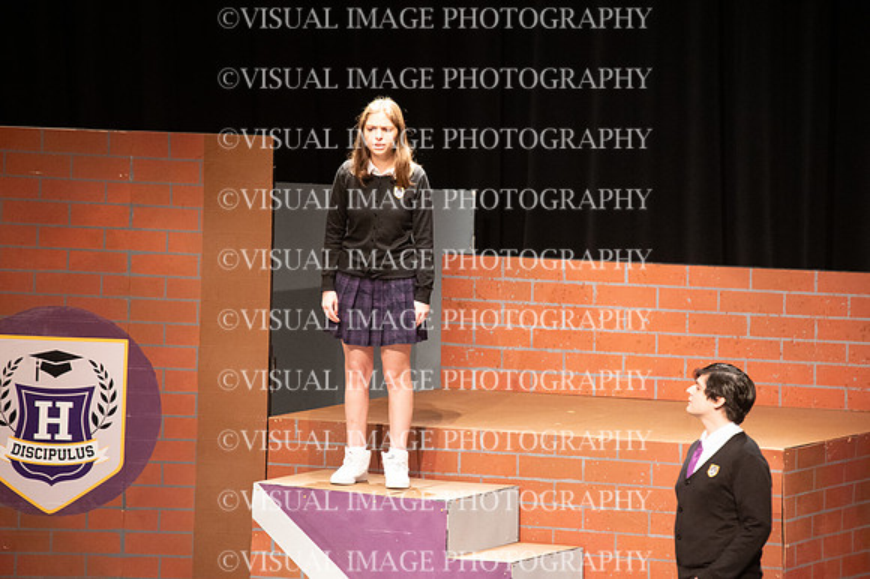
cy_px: 290
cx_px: 435
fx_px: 8936
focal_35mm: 370
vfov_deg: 3.7
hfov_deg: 5.6
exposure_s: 1/160
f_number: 6.3
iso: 10000
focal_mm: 370
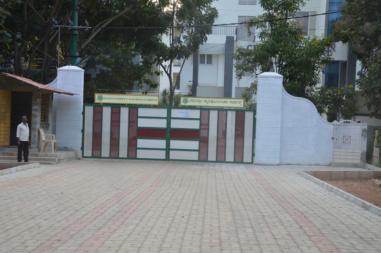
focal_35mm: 68
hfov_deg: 29.9
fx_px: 714
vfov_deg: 20.1
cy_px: 126
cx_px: 190
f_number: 5.6
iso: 250
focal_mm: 45
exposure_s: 1/125
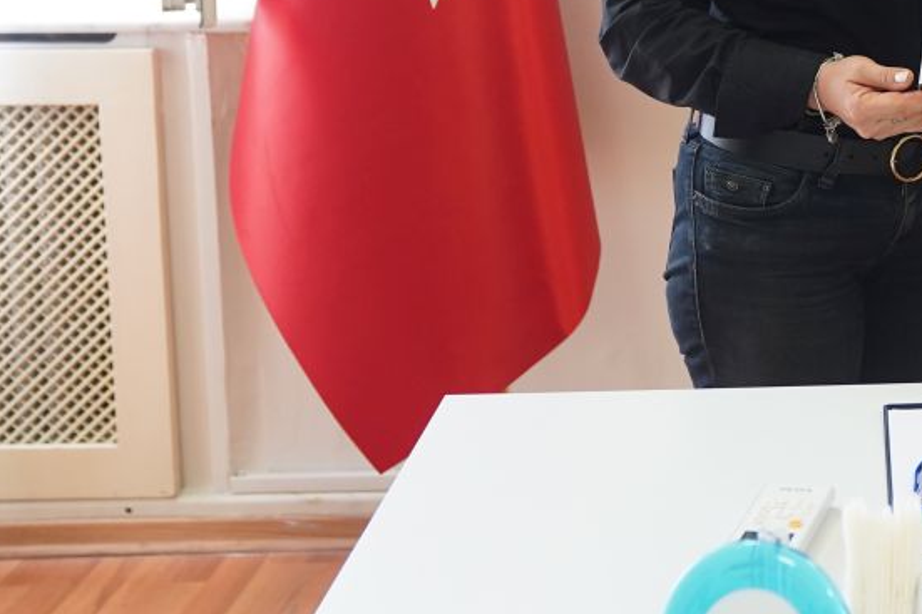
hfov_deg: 23.5
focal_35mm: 79
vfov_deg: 16.4
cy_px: -152
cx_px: 1104
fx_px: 2023
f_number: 3.2
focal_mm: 29
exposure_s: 1/200
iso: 1250
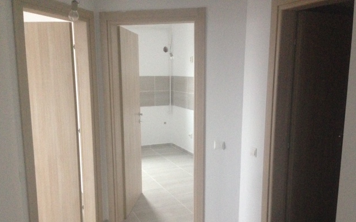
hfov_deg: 54.0
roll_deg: +1.2
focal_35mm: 36
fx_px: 349
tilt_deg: -12.2
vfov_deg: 35.2
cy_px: 136
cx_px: 180
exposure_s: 1/15
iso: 400
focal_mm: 4.12
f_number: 2.4
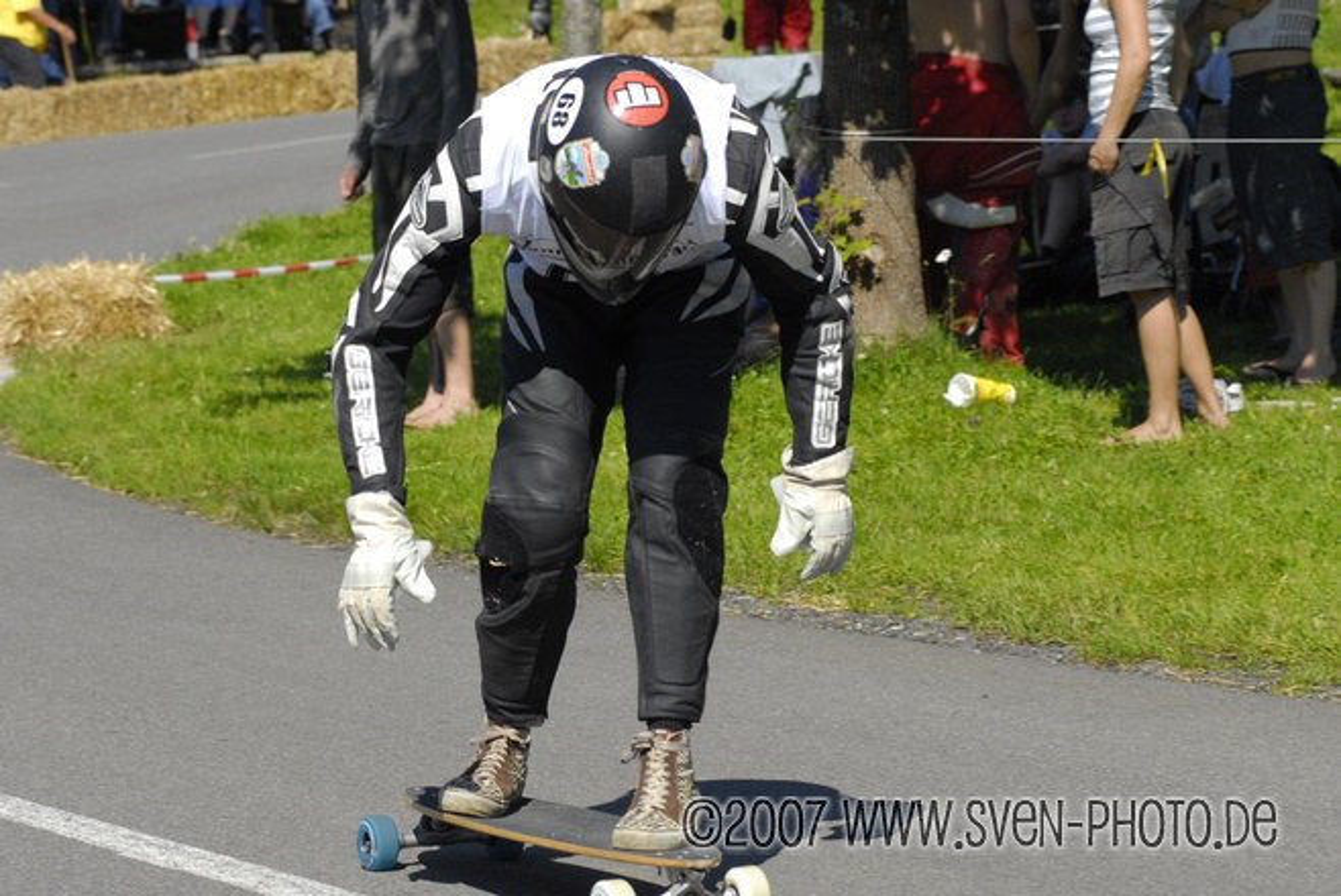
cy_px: 448
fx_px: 5592
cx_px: 670
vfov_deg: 9.2
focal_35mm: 150
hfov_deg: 13.7
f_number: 7.1
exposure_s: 1/1000
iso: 320
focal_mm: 100
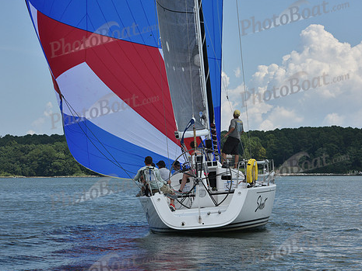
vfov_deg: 13.0
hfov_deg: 17.3
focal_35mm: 114
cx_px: 200
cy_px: 139
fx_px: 1192
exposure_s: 1/1000
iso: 320
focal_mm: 95
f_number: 10
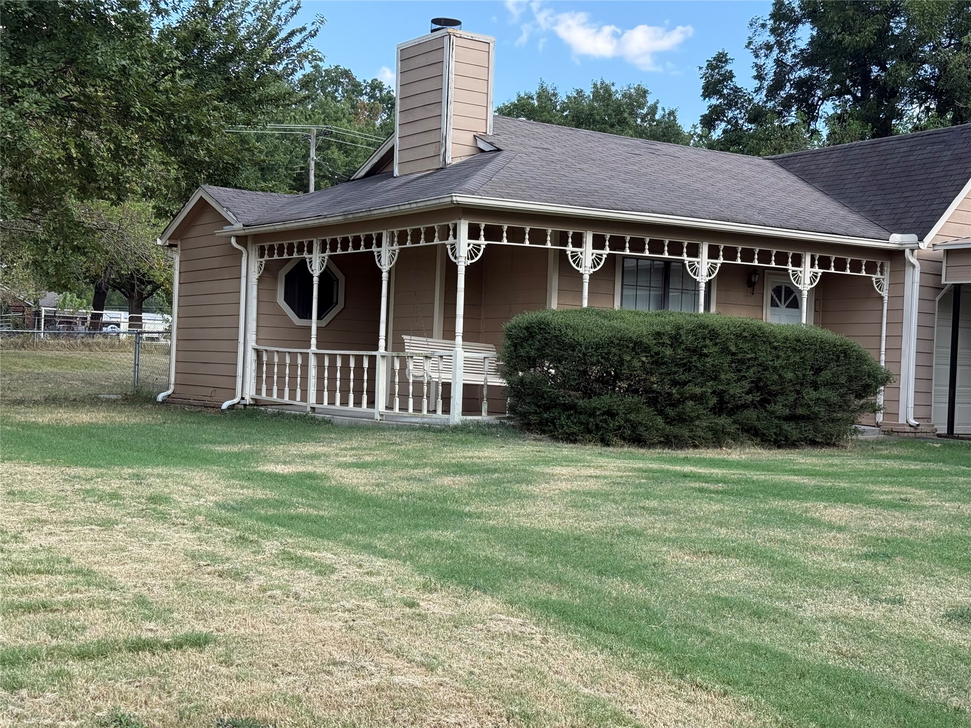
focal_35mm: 48
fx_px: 1346
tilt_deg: +0.3
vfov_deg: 30.3
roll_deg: -2.4
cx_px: 486
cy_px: 364
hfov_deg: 39.7
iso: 100
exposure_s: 1/1055
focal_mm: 6.76
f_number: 1.78
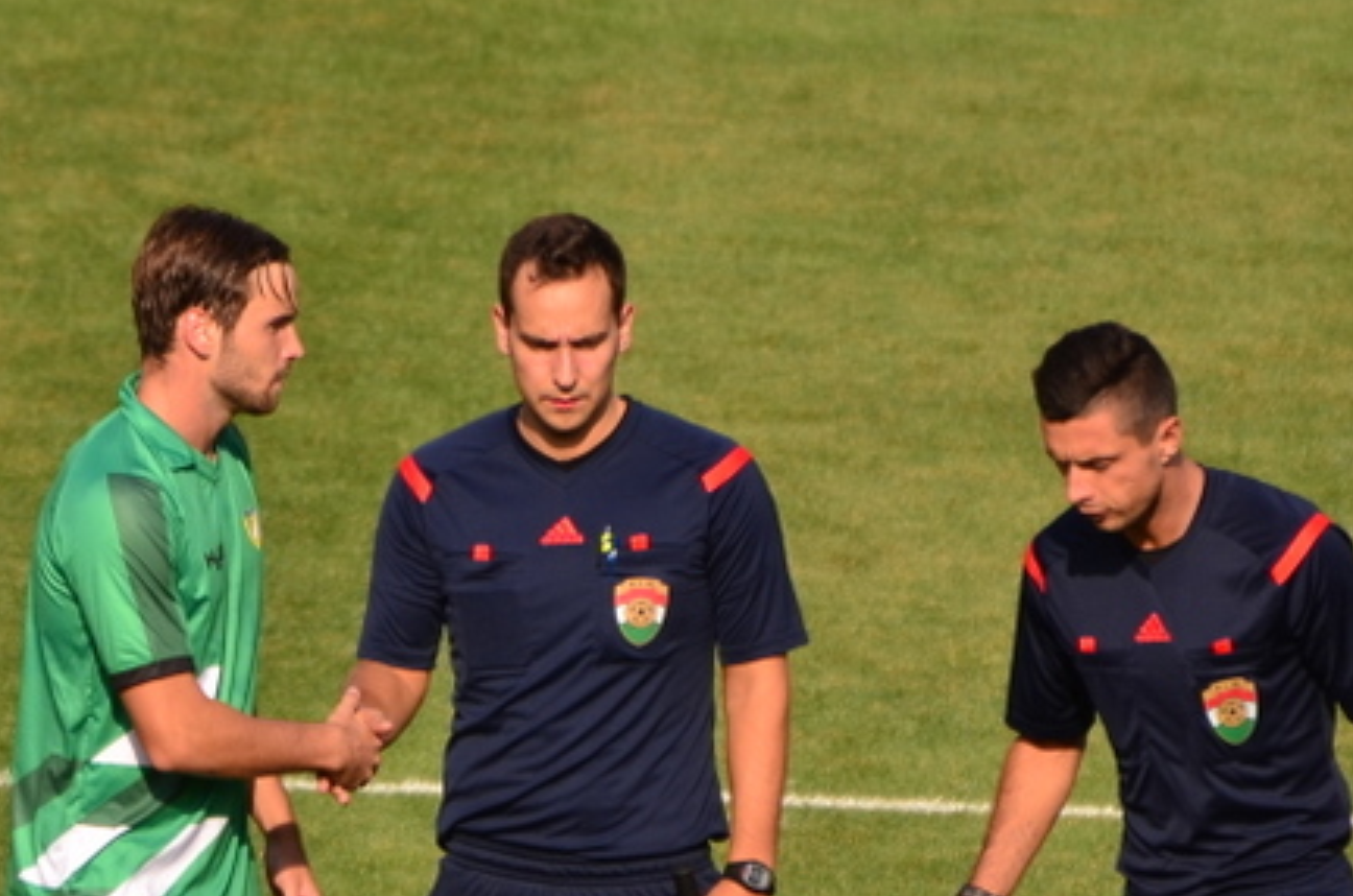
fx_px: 46875
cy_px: 888
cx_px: 132
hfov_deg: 1.7
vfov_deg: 1.1
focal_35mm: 1250
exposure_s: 1/1000
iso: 200
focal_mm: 300
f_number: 5.6
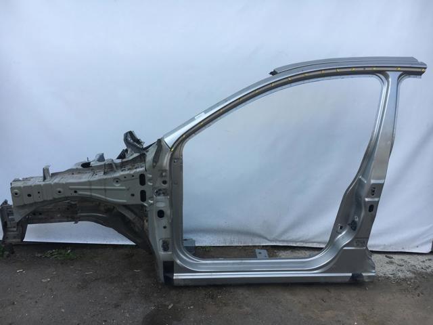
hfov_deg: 61.7
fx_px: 363
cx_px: 216
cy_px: 162
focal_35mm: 29
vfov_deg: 48.2
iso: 25
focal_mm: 4.15
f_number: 2.2
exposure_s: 1/527
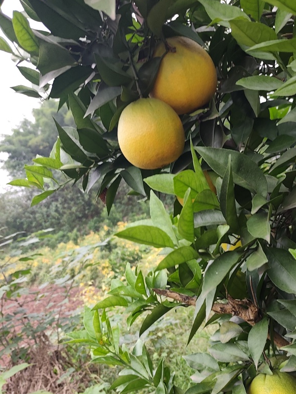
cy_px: 250
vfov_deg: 54.6
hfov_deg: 42.5
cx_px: 192
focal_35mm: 33
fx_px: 376
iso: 250
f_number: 1.6
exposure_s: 1/100
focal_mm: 5.84
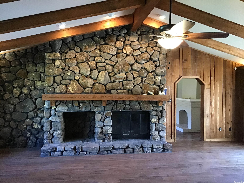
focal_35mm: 31
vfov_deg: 45.4
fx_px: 219
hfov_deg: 58.4
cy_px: 92
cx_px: 122
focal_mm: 3.3
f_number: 2.4
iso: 250
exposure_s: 1/30
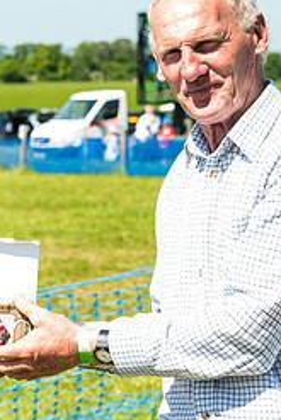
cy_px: 218
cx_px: 3
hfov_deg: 12.6
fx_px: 1263
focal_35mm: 108
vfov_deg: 18.9
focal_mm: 46
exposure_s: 1/250
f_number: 4
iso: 50
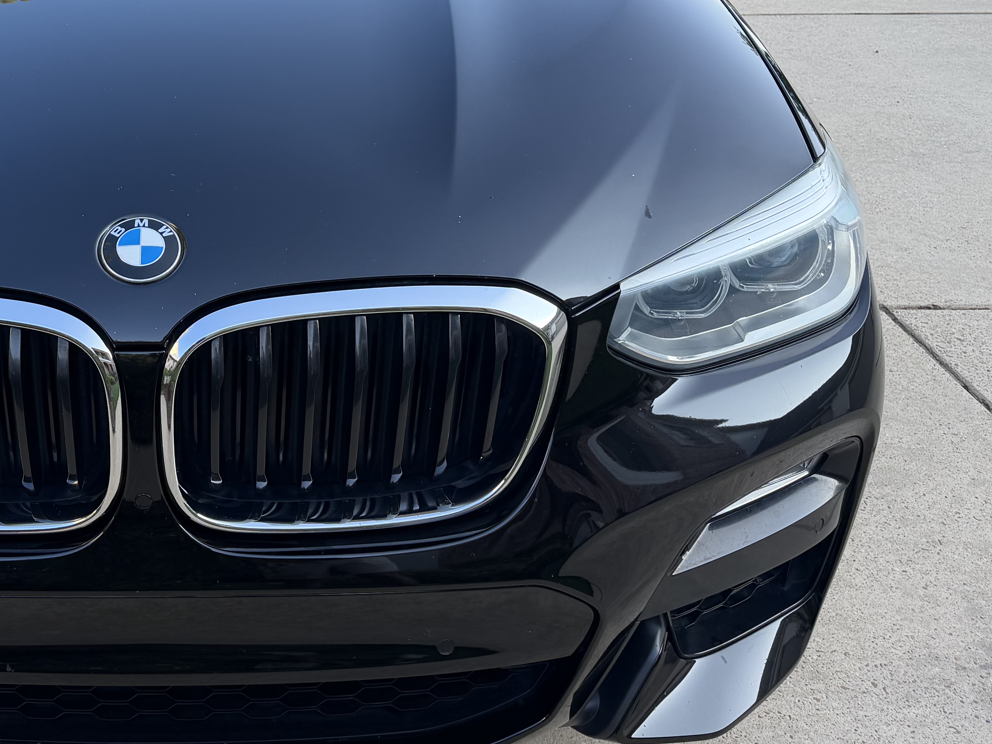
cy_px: 133
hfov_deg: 39.5
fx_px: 1318
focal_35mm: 46
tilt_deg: -21.1
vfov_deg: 30.6
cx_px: 188
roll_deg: -1.0
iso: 80
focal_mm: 6.76
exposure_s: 1/412
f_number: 1.78
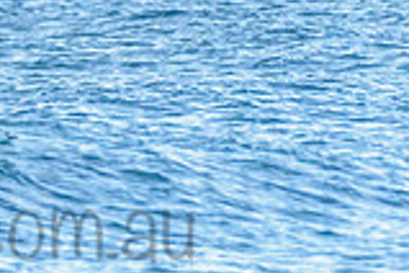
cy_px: 87
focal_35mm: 2239
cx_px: -245
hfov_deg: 0.9
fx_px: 25436
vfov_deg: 0.6
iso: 1400
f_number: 5.6
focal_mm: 500
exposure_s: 1/2000
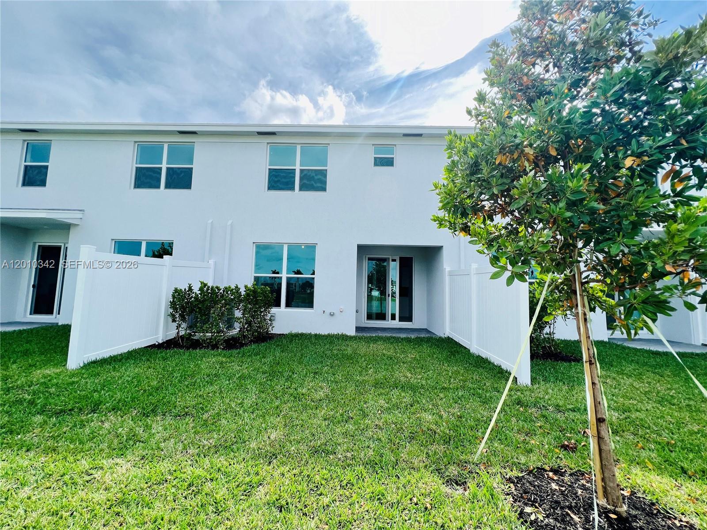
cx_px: 354
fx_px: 266
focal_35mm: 13
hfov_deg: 106.2
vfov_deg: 89.9
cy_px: 265
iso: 32
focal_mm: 1.57
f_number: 1.8
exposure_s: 1/1107
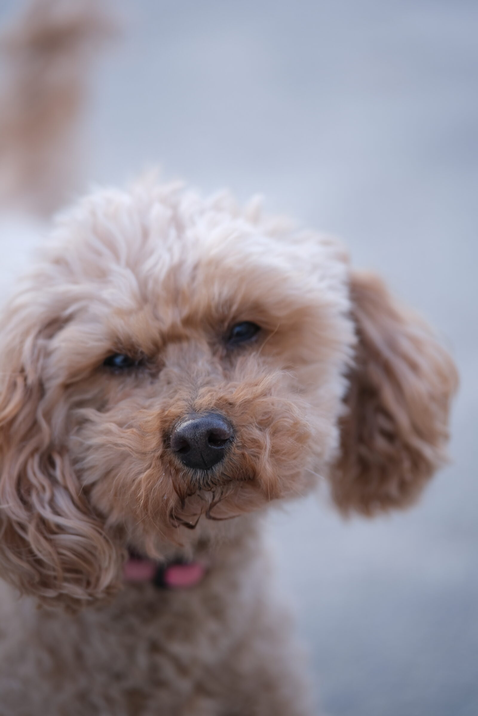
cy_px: 358
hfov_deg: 10.2
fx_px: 2689
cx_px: 239
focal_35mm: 135
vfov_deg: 15.2
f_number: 2.5
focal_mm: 90
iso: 160
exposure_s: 1/320
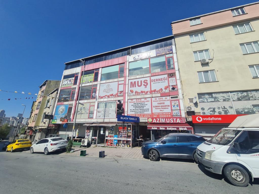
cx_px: 130
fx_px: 97
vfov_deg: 89.9
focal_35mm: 13
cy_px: 97
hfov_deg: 106.2
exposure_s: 1/2824
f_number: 2.2
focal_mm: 2.2
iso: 64
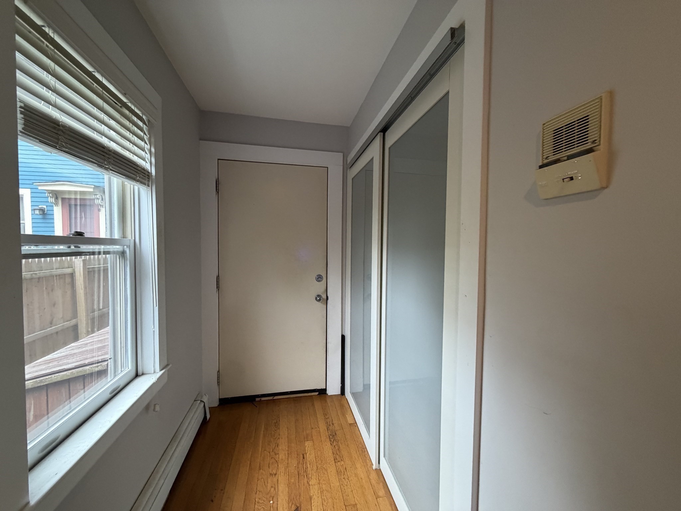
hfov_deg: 102.1
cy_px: 256
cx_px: 340
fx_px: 275
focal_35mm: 14
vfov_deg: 85.7
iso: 320
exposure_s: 1/120
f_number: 2.2
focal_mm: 2.22
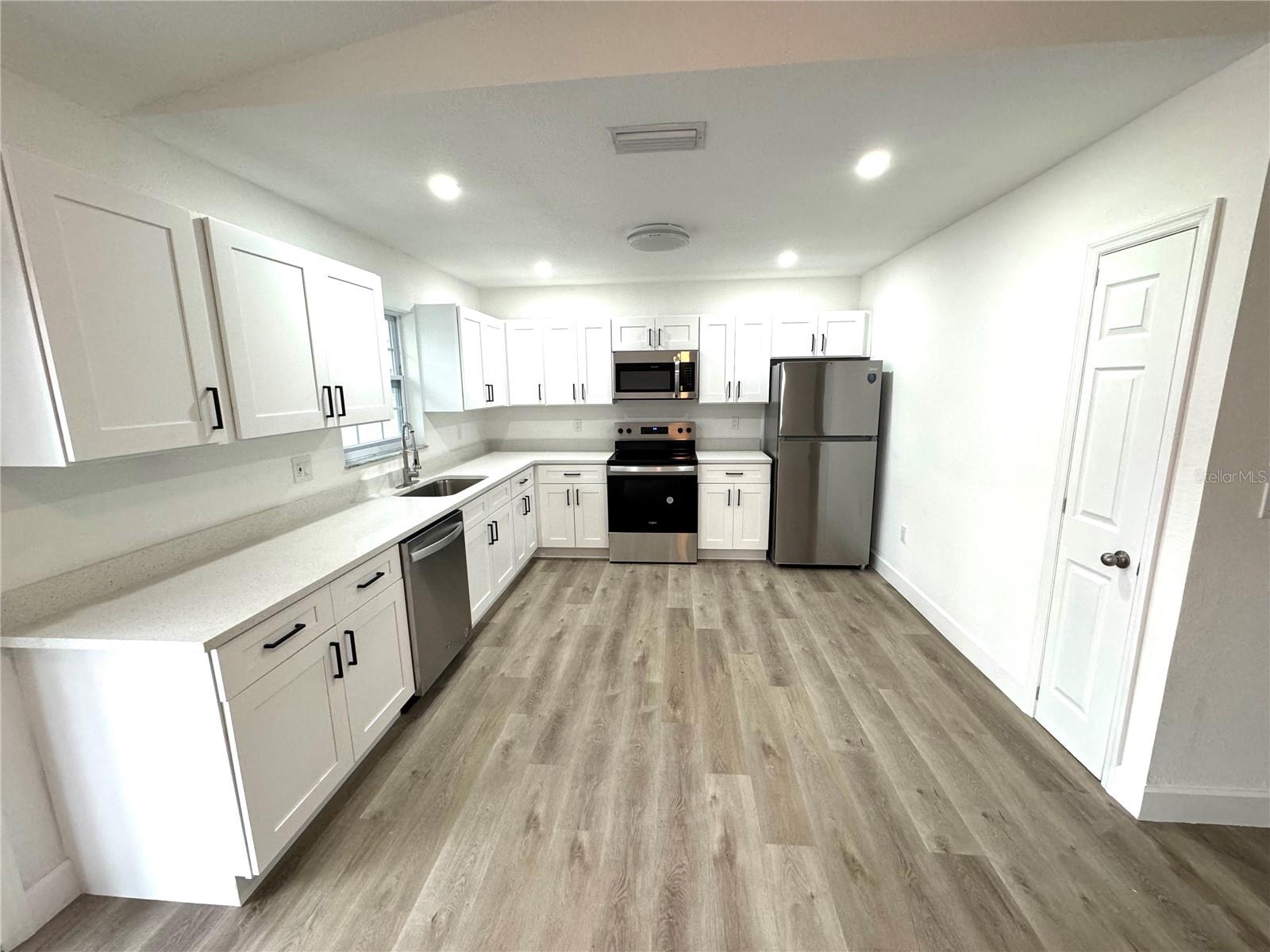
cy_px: 476
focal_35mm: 14
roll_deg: +1.0
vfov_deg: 85.7
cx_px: 635
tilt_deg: -11.2
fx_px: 514
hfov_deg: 102.1
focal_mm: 2.22
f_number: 2.2
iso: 250
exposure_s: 1/120
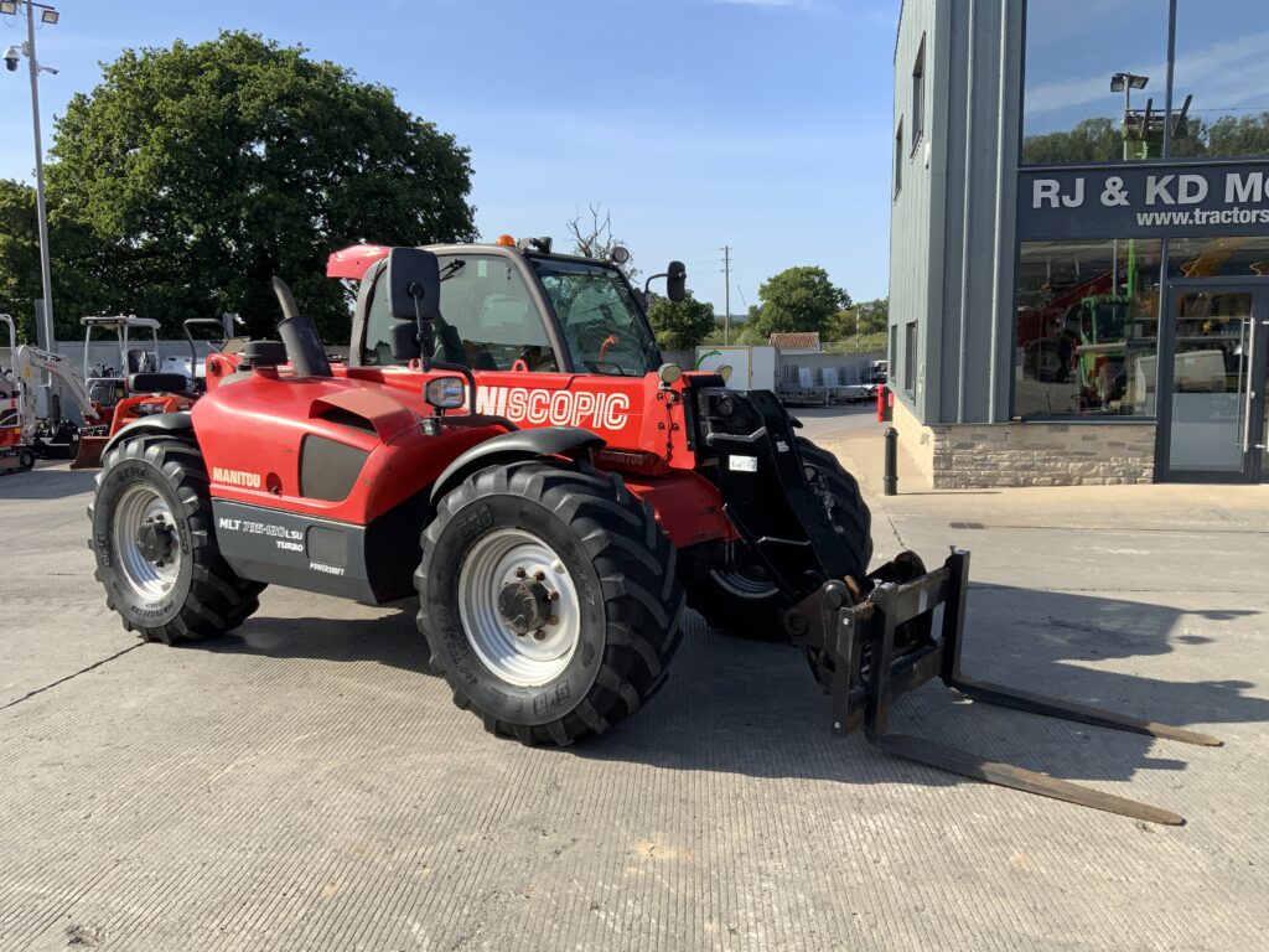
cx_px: 634
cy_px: 476
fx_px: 1063
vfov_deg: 48.2
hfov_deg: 61.7
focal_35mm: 29
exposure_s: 1/1250
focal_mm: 3
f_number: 1.8
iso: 16
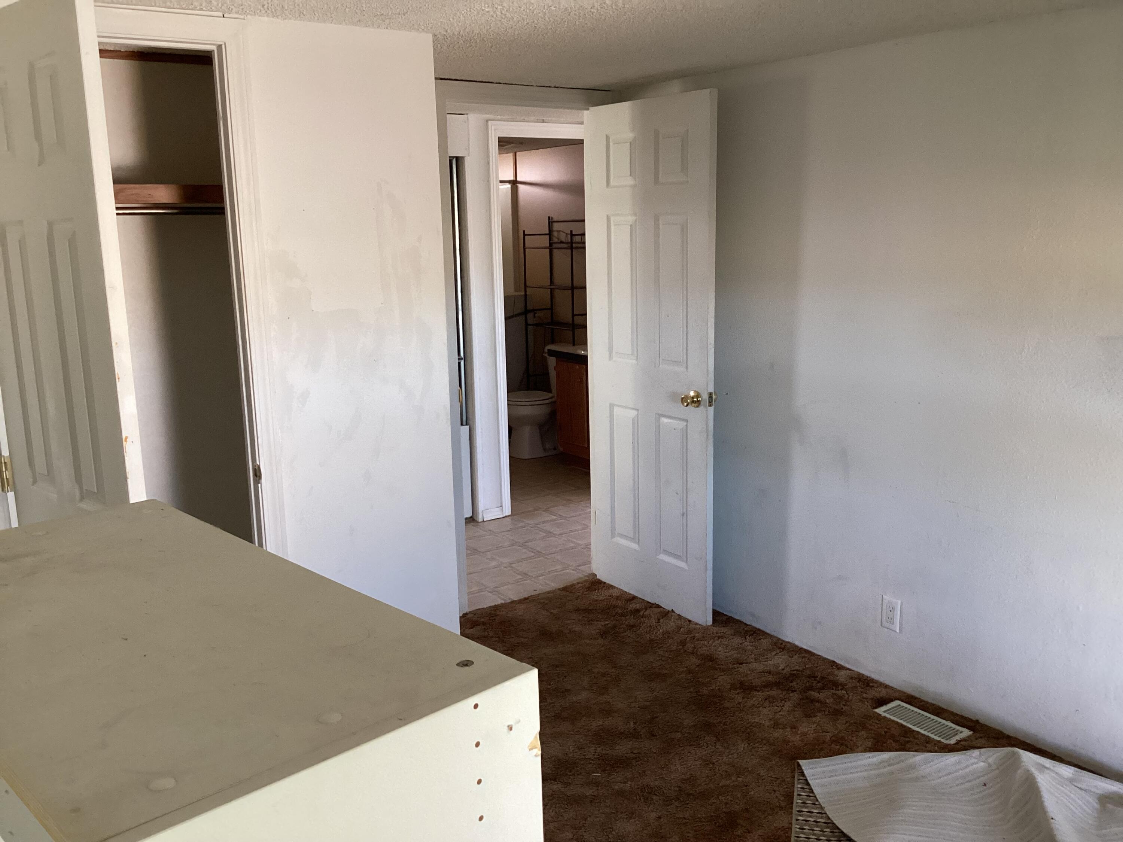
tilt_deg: -12.8
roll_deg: +0.7
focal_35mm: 31
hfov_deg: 58.4
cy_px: 421
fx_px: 1006
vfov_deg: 45.4
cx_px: 562
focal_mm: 3.3
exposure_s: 1/60
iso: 250
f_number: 2.4
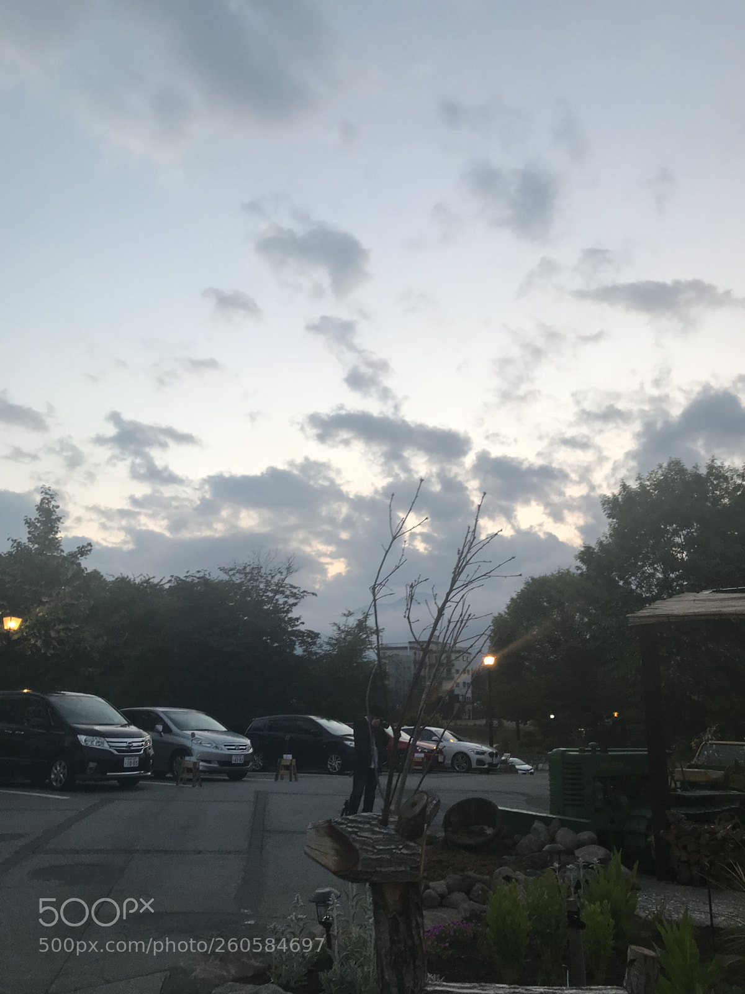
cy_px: 497
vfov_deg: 63.4
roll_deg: -1.8
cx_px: 372
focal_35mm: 28
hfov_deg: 49.7
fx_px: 803
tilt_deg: +17.9
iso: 25
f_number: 1.8
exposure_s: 1/50
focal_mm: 3.99
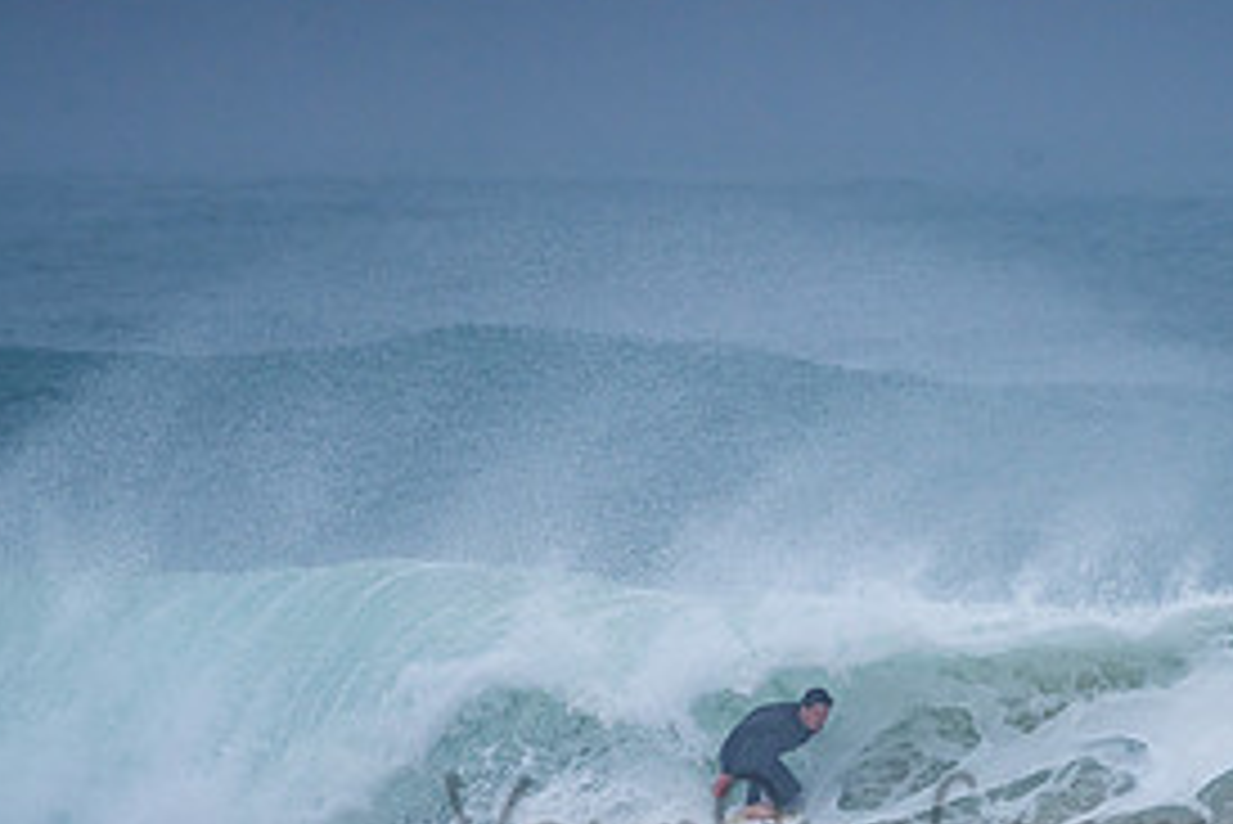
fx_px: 36288
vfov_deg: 1.3
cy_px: 804
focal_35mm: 1059
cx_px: 909
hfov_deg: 1.9
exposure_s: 1/1000
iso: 220
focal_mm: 500
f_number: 5.6
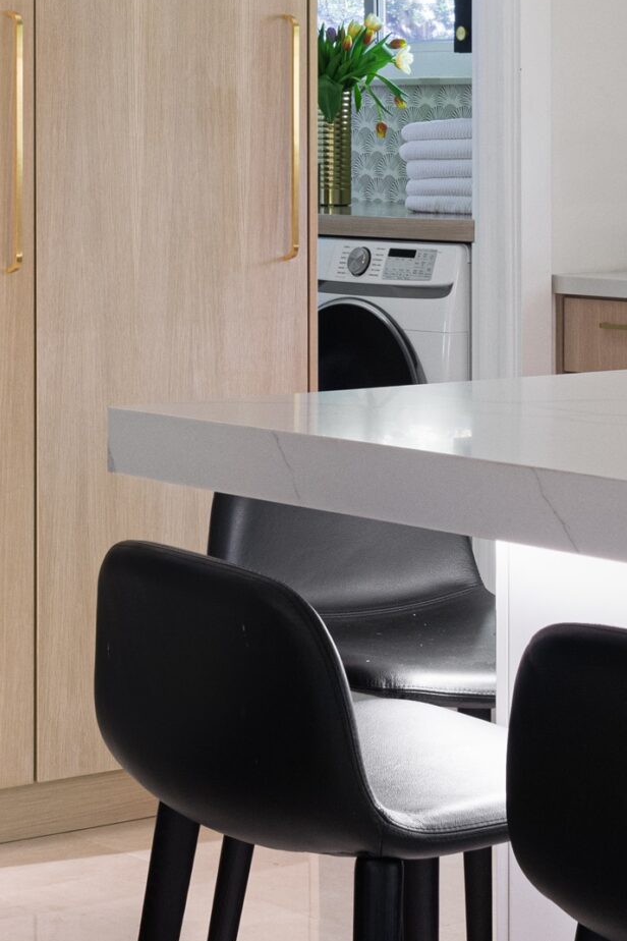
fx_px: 2821
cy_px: 117
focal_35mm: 108
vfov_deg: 18.6
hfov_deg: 12.7
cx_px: 314
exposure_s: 1/1.67
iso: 320
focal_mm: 26
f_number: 9
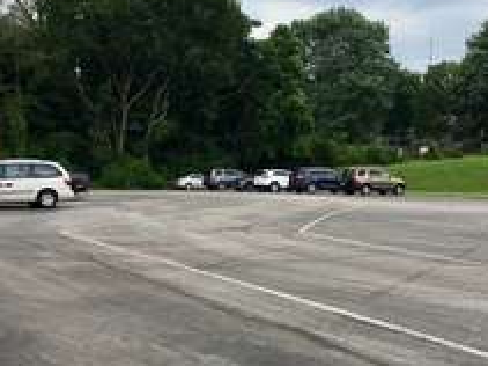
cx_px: 259
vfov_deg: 26.4
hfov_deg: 34.9
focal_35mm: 55
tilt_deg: -3.9
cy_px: 236
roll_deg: +0.9
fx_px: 775
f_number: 2.2
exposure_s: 1/1012
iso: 25
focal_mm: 4.15
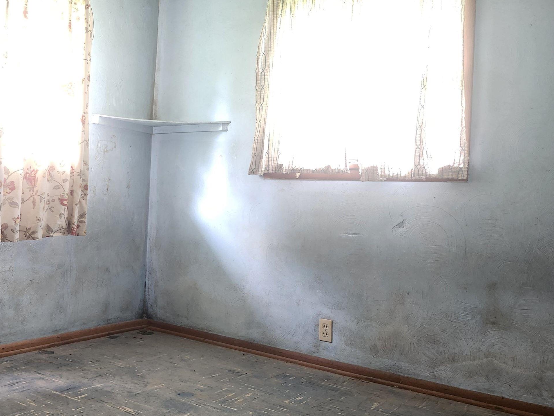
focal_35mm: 37
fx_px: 592
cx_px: 133
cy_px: 192
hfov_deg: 48.1
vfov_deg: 38.6
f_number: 1.8
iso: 640
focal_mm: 5.54
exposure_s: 1/24
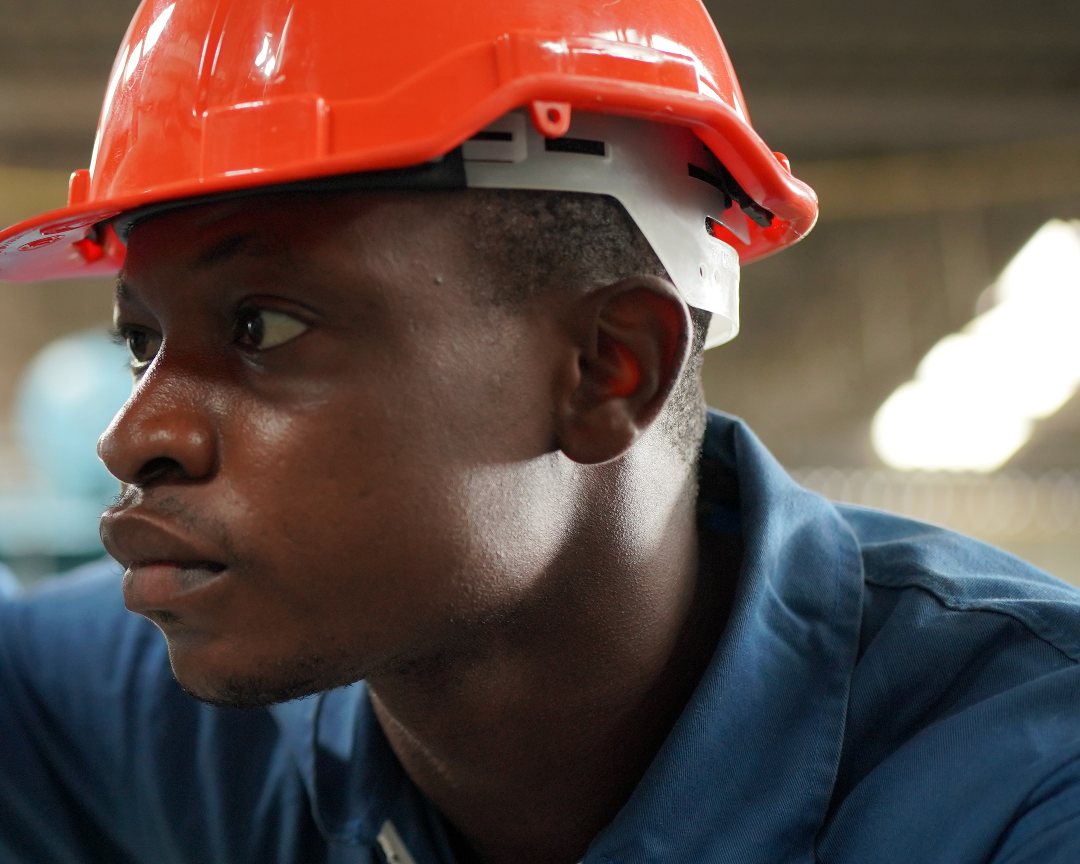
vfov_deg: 21.3
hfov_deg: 25.0
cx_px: -39
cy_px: 394
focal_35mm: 72
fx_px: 2302
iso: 1000
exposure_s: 1/160
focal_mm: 35
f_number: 1.4
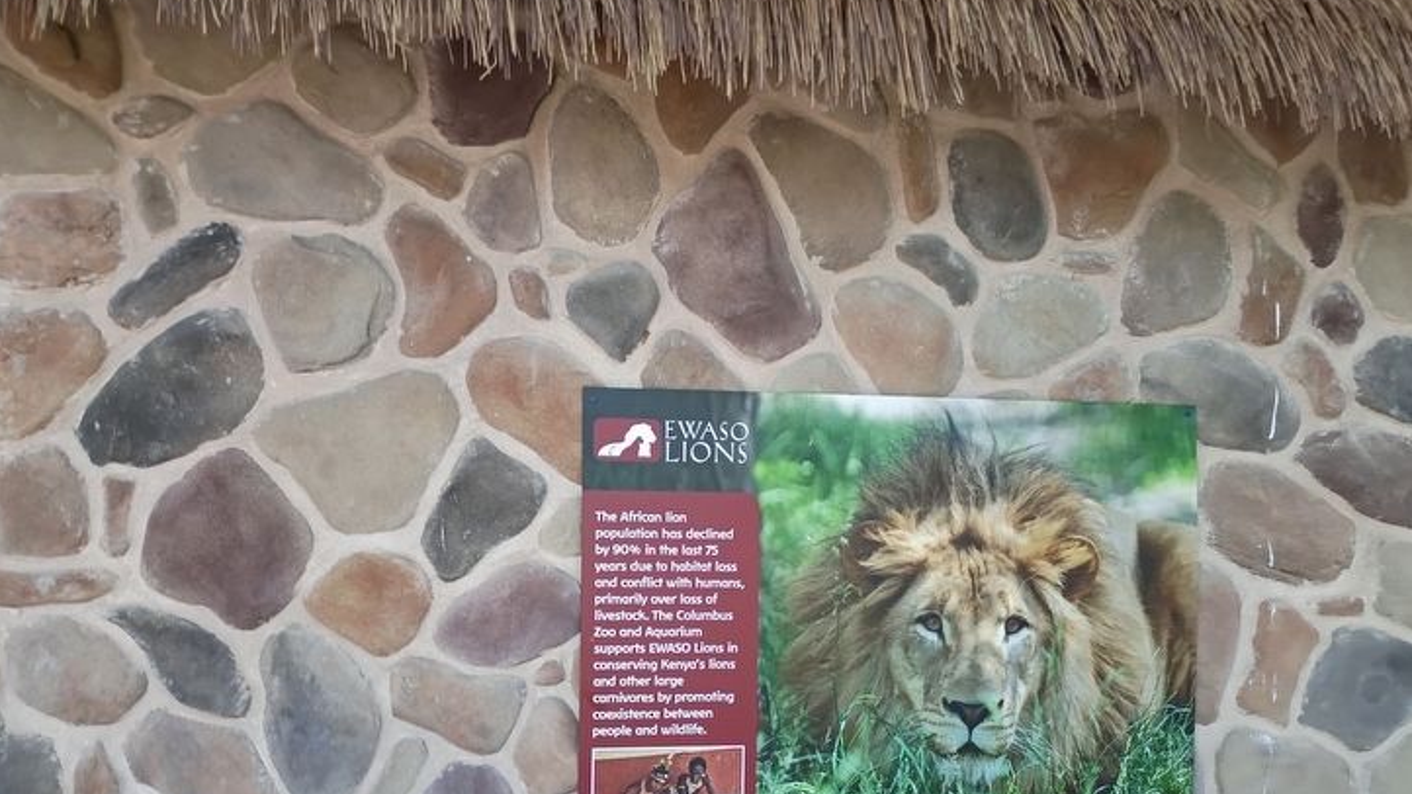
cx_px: 714
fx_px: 1310
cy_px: 557
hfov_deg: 56.6
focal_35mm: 35
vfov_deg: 33.3
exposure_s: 1/120
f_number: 1.8
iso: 198
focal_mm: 4.27
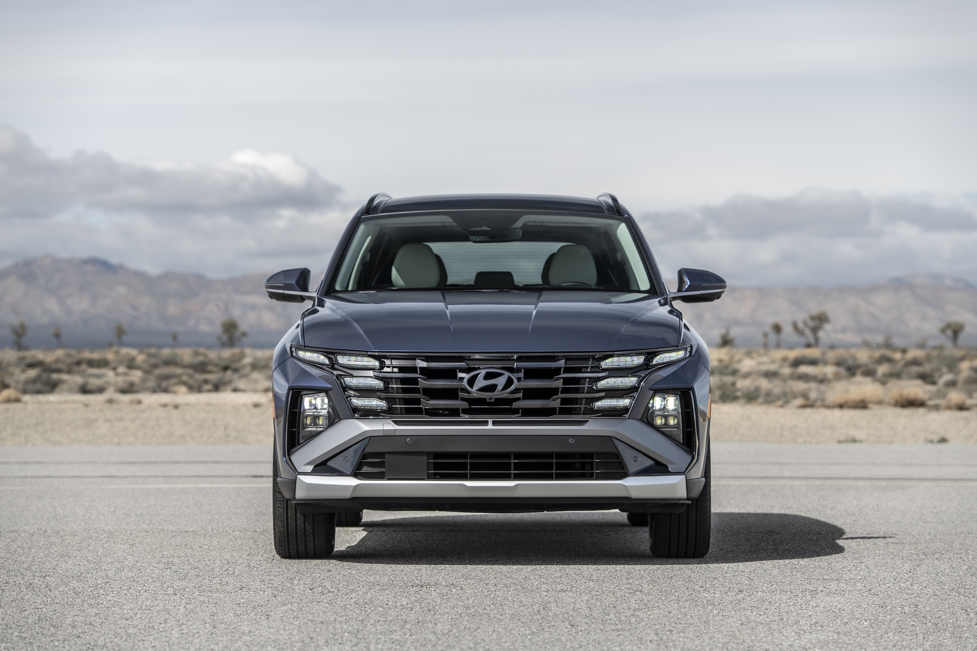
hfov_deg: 17.6
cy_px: 326
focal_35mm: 116
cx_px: 488
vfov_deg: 11.8
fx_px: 3148
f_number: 5
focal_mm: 116
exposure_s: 1/500
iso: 64
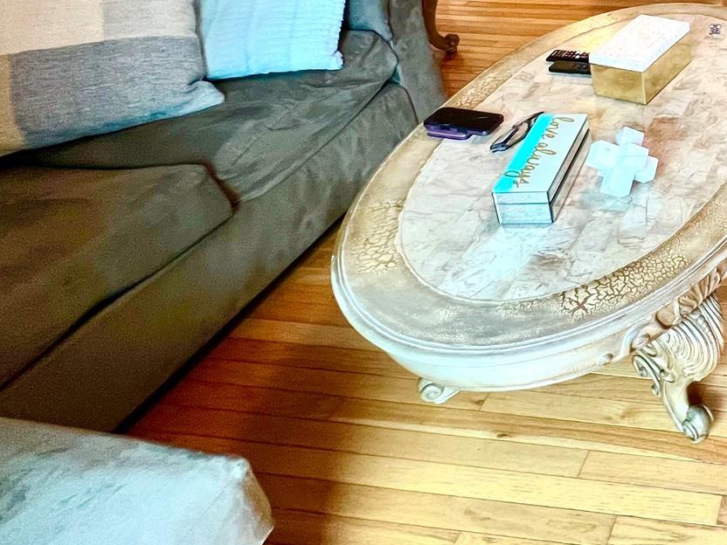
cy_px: 4
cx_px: 838
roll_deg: -0.8
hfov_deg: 41.9
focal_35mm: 32
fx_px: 672
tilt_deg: -24.5
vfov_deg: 39.2
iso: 200
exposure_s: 1/60
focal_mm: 1.57
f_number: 1.8
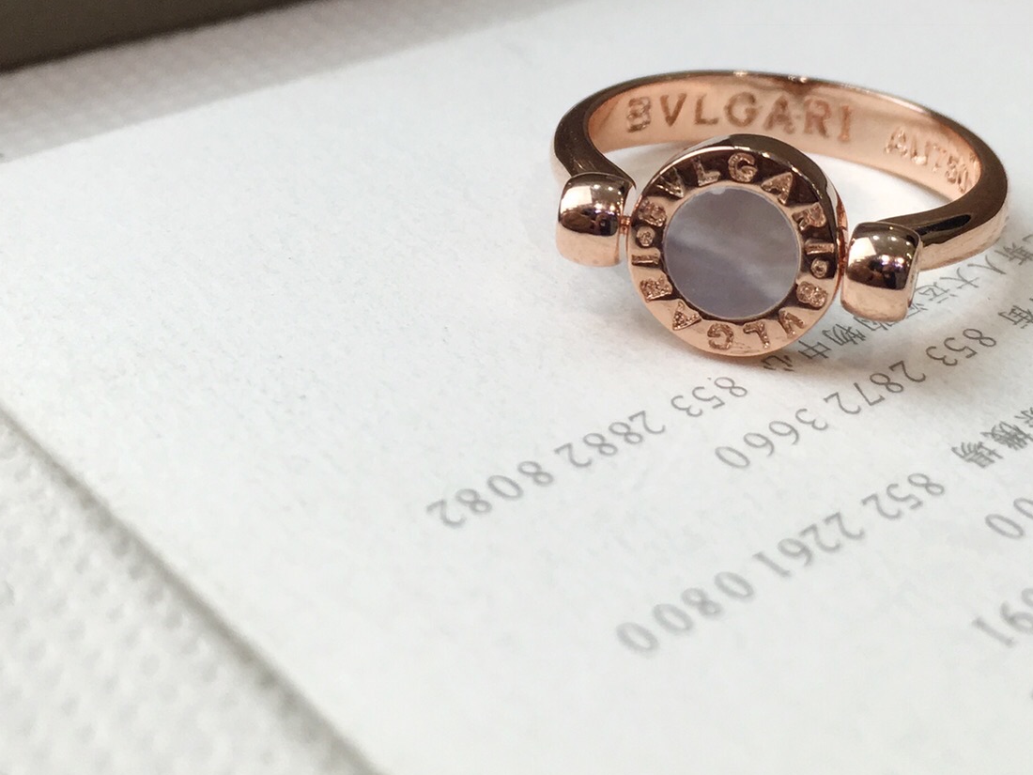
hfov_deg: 35.2
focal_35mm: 54
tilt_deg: -25.8
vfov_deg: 26.2
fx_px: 1611
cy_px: 88
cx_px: 699
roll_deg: +1.0
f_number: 2.2
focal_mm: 4.15
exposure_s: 1/100
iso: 40
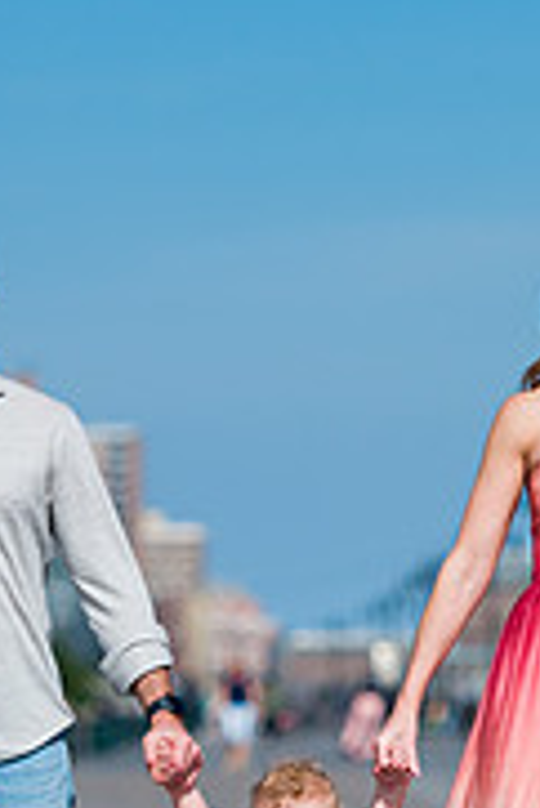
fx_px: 8331
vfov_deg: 5.5
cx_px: 232
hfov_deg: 3.7
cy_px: 848
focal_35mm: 371
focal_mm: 116
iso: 200
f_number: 3.2
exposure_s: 1/6400
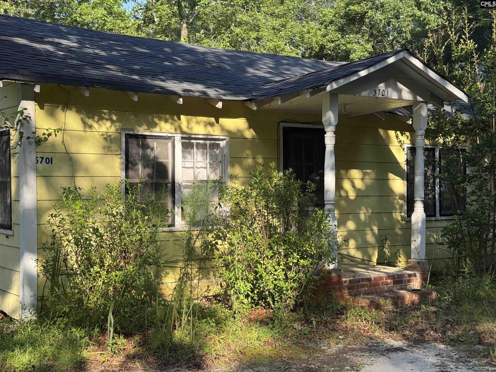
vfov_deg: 30.3
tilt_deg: +0.0
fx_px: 688
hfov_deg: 39.7
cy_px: 186
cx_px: 248
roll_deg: -0.1
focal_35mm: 48
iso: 64
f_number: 1.78
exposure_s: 1/812
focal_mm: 6.76
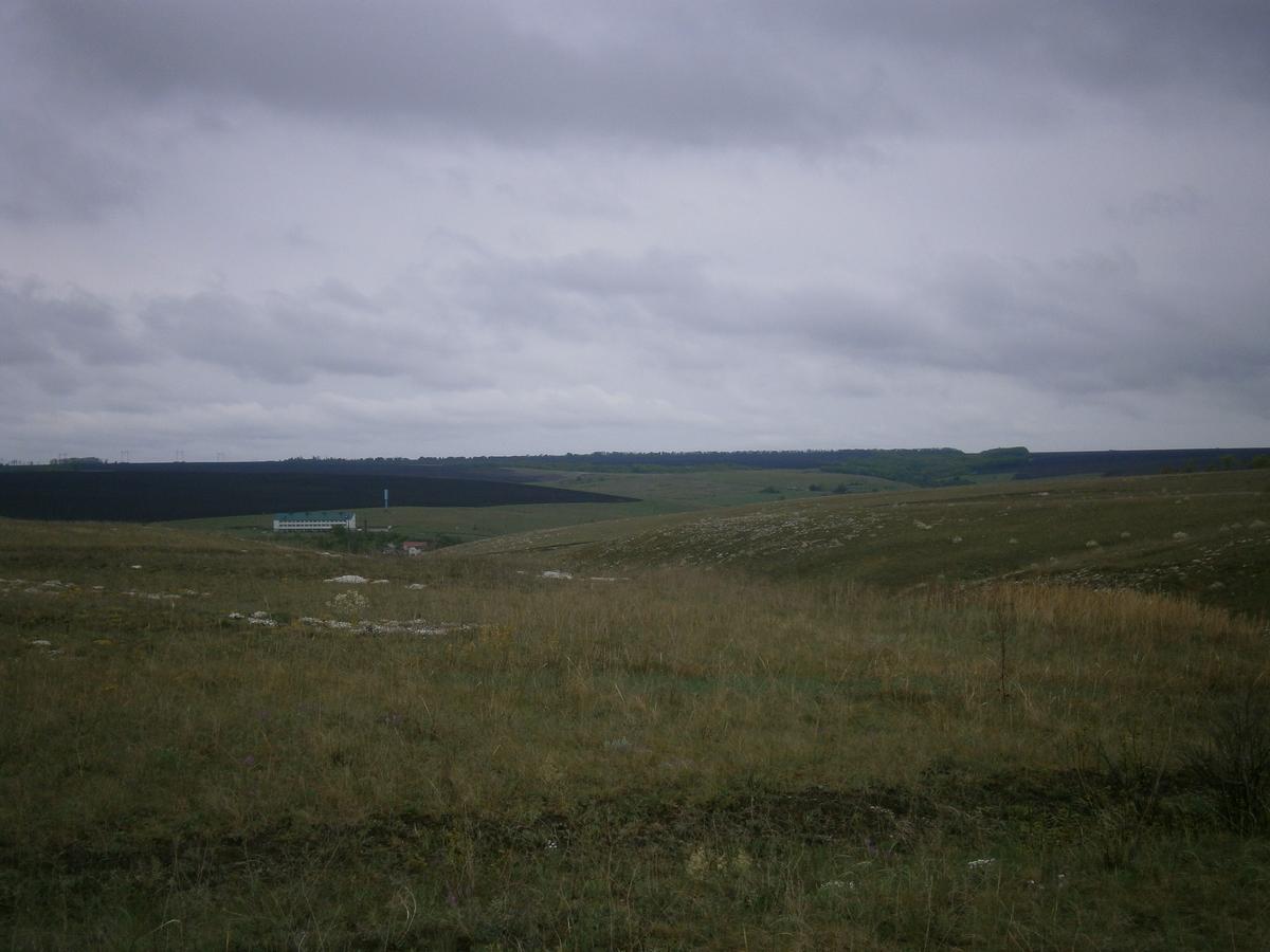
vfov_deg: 30.9
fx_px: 1724
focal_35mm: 47
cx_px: 635
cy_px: 476
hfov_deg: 40.4
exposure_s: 1/250
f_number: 3.4
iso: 80
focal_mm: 8.3
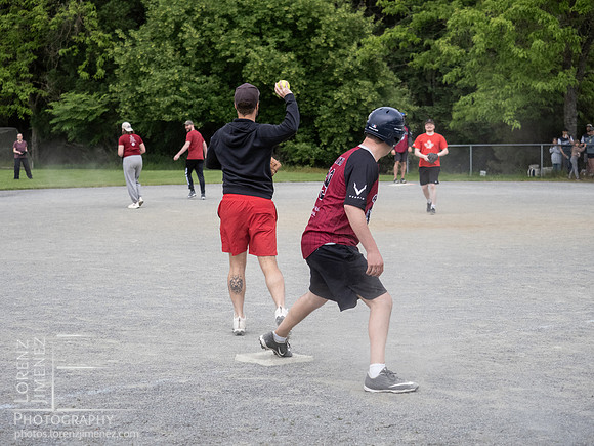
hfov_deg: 24.4
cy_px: 223
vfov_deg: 18.4
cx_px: 297
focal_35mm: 80
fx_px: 1373
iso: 1000
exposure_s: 1/1600
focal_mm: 40
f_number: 2.8
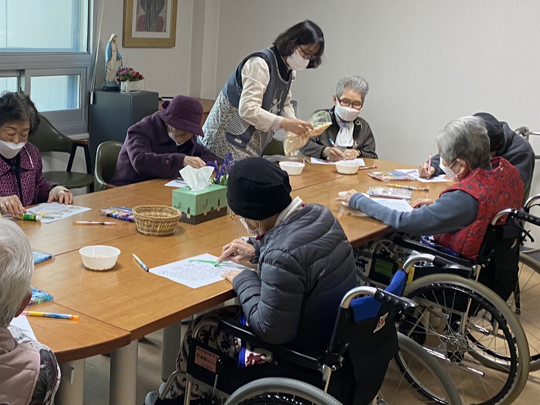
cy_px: 117
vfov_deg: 28.3
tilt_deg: -5.5
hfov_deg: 36.7
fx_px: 796
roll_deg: -2.5
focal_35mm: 51
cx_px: 140
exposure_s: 1/60
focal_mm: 4.25
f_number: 1.8
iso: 80
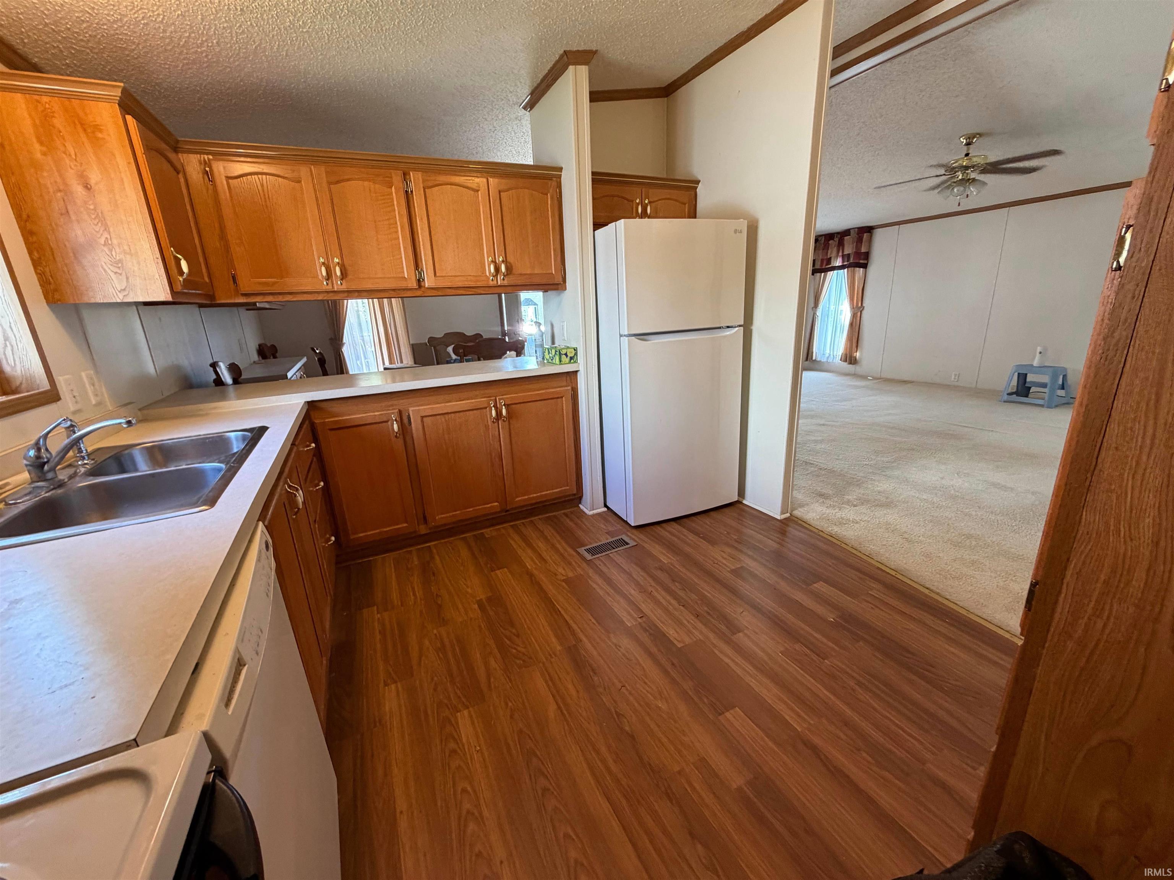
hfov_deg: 102.1
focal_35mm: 14
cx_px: 587
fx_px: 475
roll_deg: +3.0
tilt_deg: -15.7
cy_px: 440
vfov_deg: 85.7
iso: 320
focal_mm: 2.22
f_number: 2.2
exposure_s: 1/60
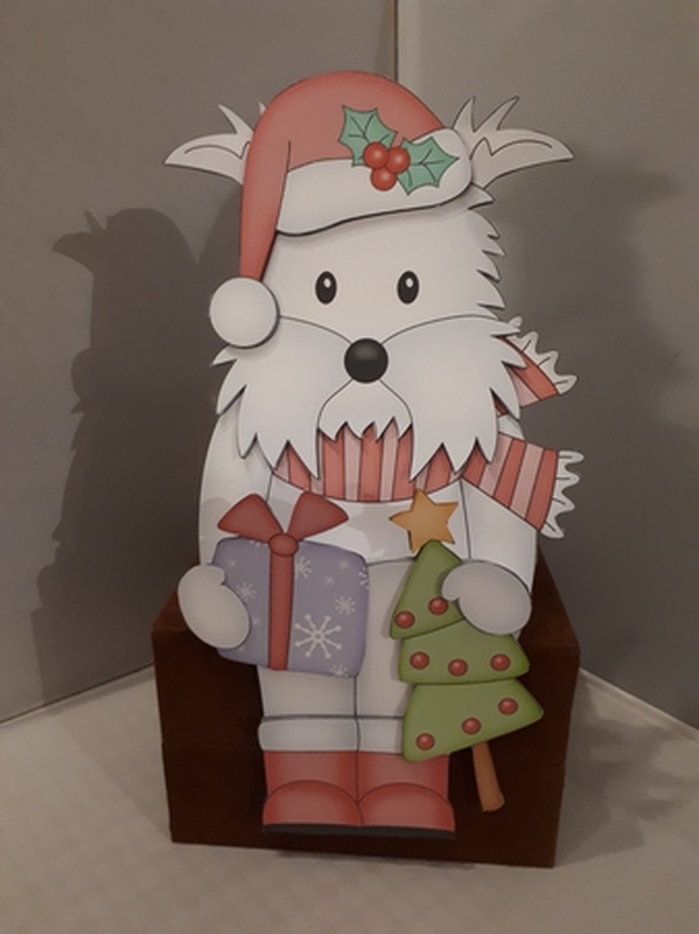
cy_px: 467
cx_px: 350
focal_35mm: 27
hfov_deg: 51.3
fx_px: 728
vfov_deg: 65.4
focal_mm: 3.6
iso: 320
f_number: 1.9
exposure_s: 1/17
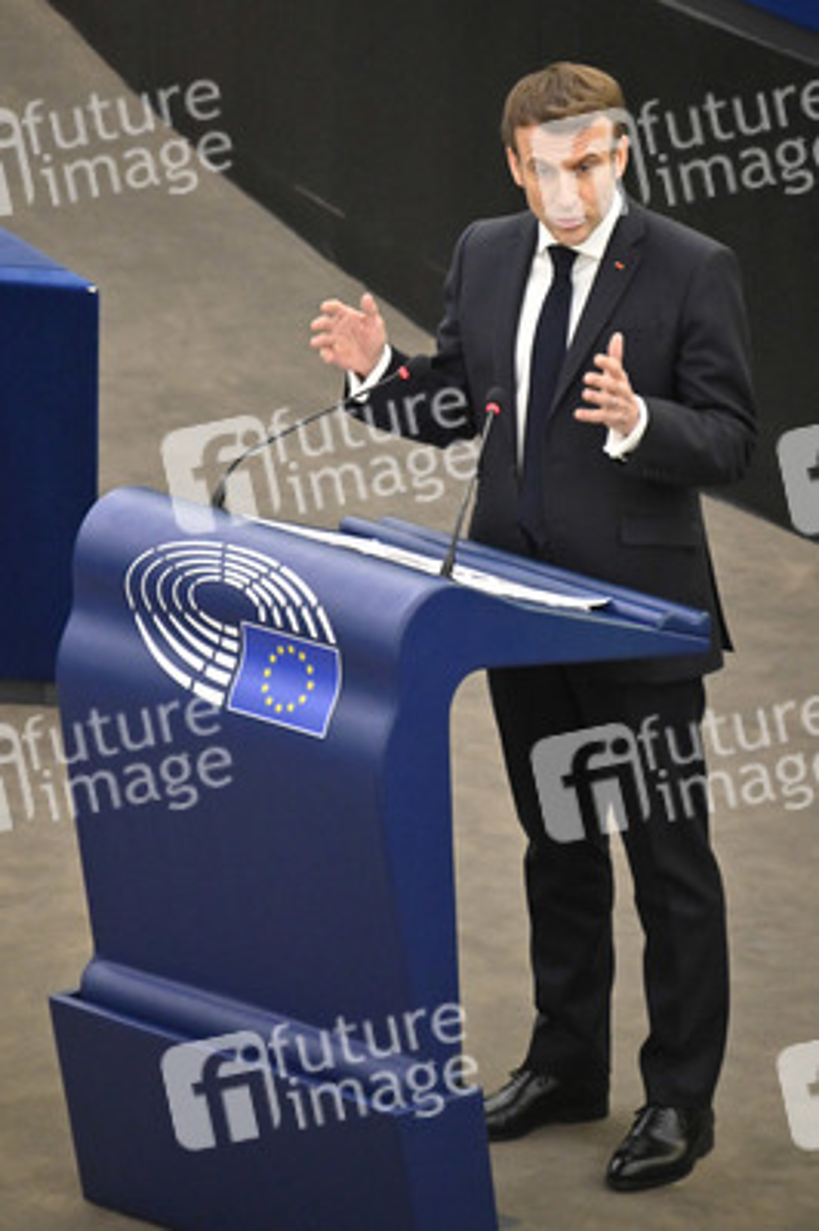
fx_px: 17091
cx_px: 410
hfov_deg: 2.7
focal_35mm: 500
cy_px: 616
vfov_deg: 4.1
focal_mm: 500
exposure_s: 1/250
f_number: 6.3
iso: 4000
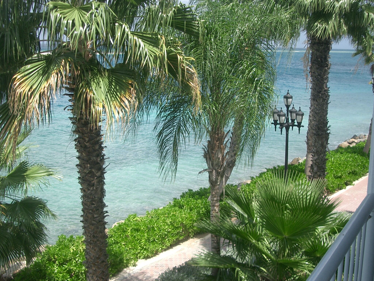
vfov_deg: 29.7
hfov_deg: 38.9
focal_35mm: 49
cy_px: 140
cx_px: 187
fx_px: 529
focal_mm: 8.2
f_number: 3.1
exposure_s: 1/640
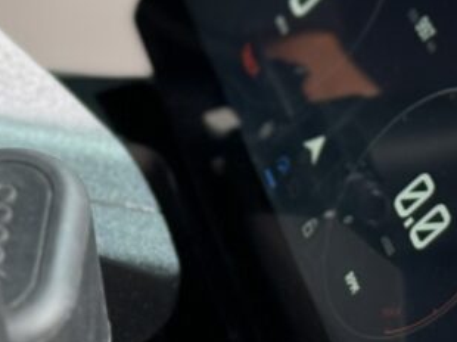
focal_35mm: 186
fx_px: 2454
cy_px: 234
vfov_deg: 8.0
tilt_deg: -38.6
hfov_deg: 10.6
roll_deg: +5.7
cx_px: 261
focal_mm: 6.76
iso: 100
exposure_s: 1/129
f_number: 1.78
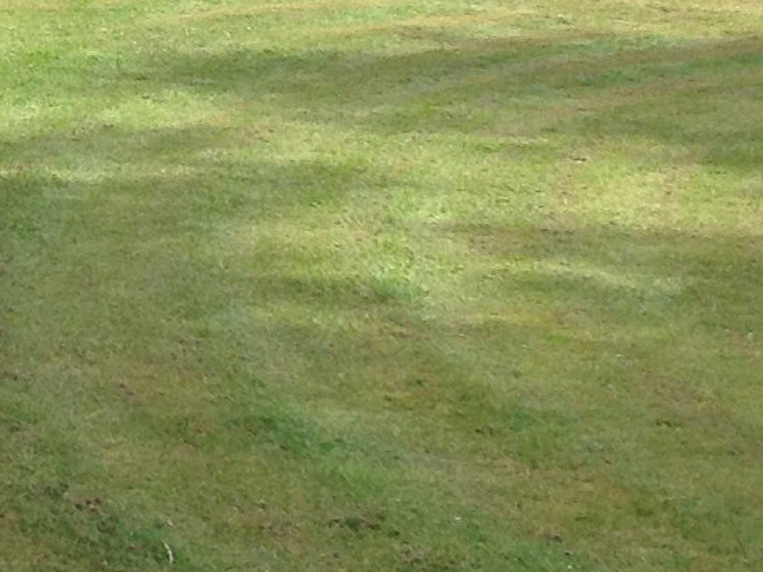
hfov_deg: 11.6
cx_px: -307
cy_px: -356
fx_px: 3615
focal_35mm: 164
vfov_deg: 8.8
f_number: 2.4
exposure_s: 1/672
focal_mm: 4.28
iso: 50
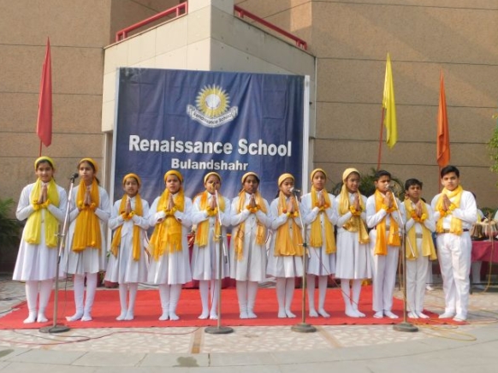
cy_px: 186
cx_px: 249
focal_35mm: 33
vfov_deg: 42.9
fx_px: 475
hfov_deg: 55.4
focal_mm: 5.3
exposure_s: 1/640
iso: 125
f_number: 3.2
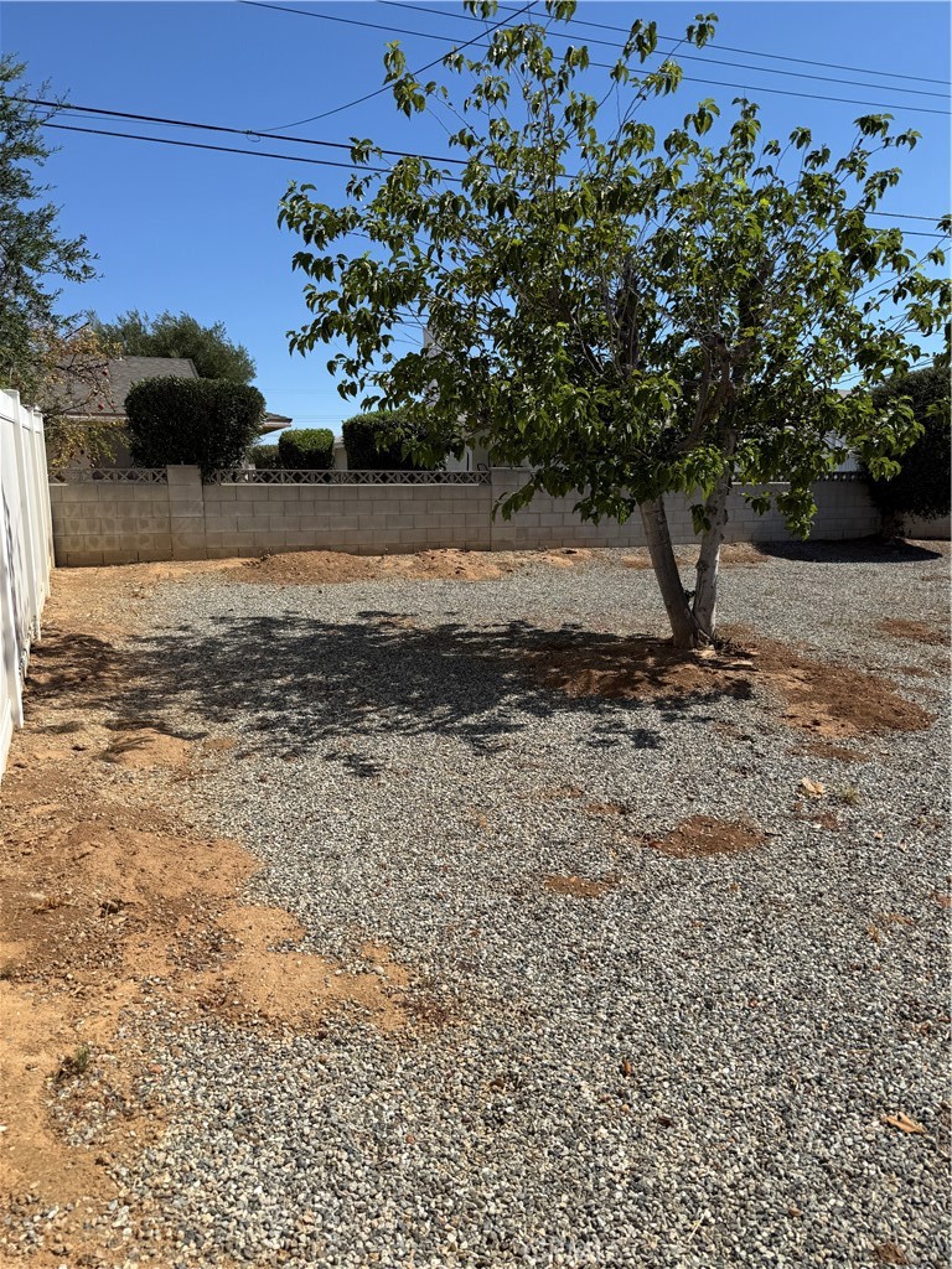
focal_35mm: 24
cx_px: 476
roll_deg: -0.7
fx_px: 880
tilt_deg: -9.0
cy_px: 634
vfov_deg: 71.6
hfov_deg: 56.8
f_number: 1.78
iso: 80
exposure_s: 1/5319
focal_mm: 6.76
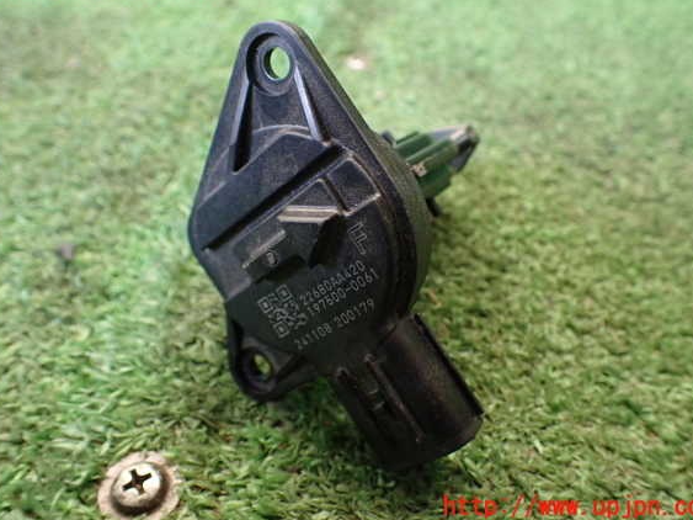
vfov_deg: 44.1
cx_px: 352
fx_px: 640
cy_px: 245
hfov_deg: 56.8
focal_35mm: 32
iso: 400
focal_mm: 5.4
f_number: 2.3
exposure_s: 1/125
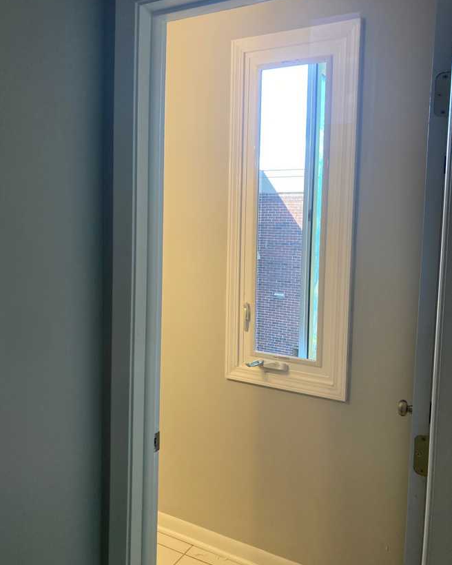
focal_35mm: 30
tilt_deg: -5.2
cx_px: 221
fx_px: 502
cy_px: 269
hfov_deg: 48.5
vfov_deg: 58.7
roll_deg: -3.1
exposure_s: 1/60
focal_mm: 3.99
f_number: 1.8
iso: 80
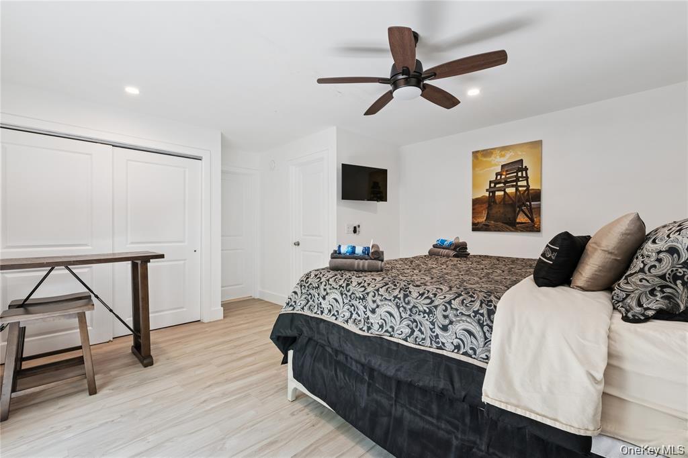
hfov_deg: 100.4
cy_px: 229
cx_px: 344
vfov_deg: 77.3
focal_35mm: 15
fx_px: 287
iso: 640
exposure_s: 1/20
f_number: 14
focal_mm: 15
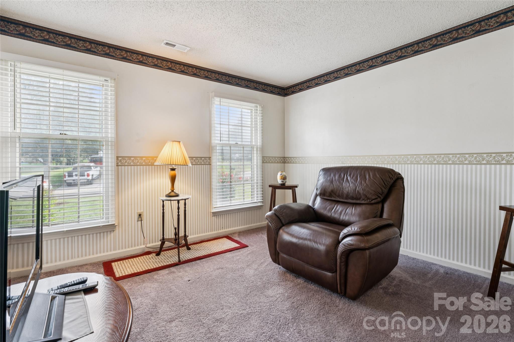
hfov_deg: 94.0
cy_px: 171
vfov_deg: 71.1
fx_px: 240
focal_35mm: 17
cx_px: 257
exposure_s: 1/4
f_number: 13
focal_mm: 16.8
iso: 200
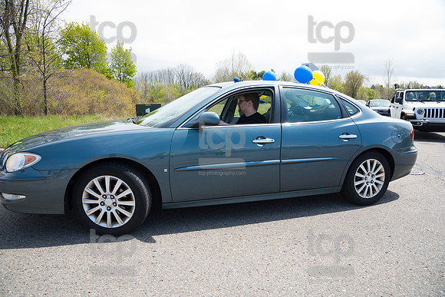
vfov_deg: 53.2
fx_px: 297
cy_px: 148
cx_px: 222
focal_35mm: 24
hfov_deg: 73.7
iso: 1000
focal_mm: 24
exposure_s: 1/800
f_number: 7.1
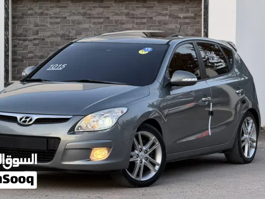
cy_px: 83
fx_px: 1087
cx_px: 111
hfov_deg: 13.9
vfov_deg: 10.4
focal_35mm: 142
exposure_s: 1/99
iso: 125
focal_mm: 15.66
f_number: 2.8
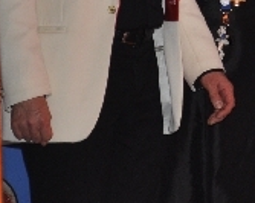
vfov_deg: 4.5
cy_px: -156
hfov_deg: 5.6
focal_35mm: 337
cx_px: 472
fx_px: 2539
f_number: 5
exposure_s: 1/60
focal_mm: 50
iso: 400
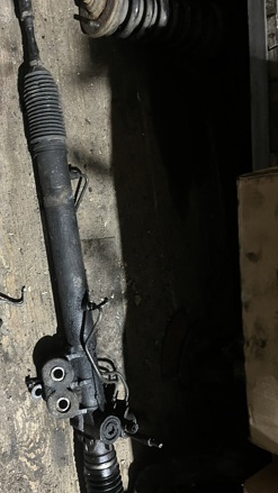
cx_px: 97
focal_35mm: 31
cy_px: 255
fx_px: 406
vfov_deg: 62.6
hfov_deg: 37.4
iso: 640
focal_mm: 5.1
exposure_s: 1/25
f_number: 1.6
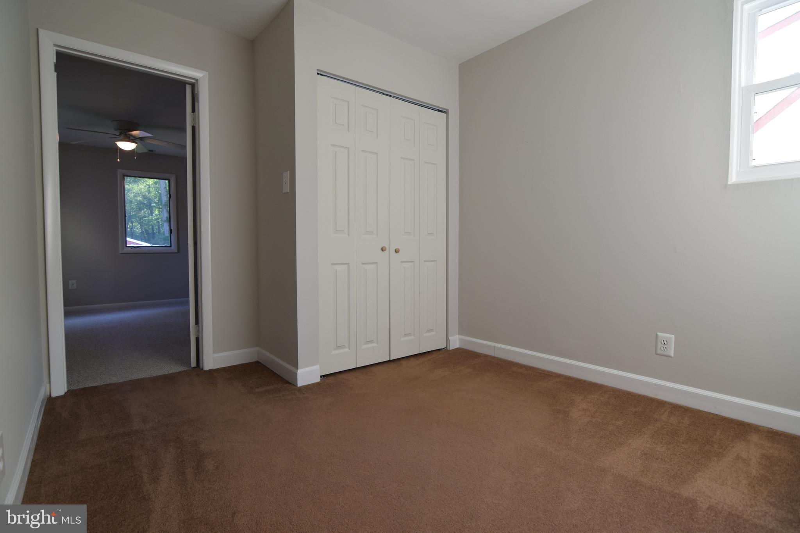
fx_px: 367
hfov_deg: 95.0
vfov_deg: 72.0
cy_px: 266
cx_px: 400
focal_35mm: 16
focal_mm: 11
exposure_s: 1/80
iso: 400
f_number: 4.5
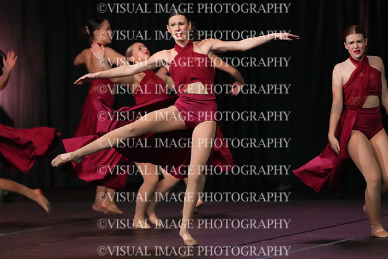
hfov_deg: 6.9
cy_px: 130
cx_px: 194
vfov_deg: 4.6
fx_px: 3234
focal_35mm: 300
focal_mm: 300
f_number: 3.5
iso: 16000
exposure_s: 1/1250
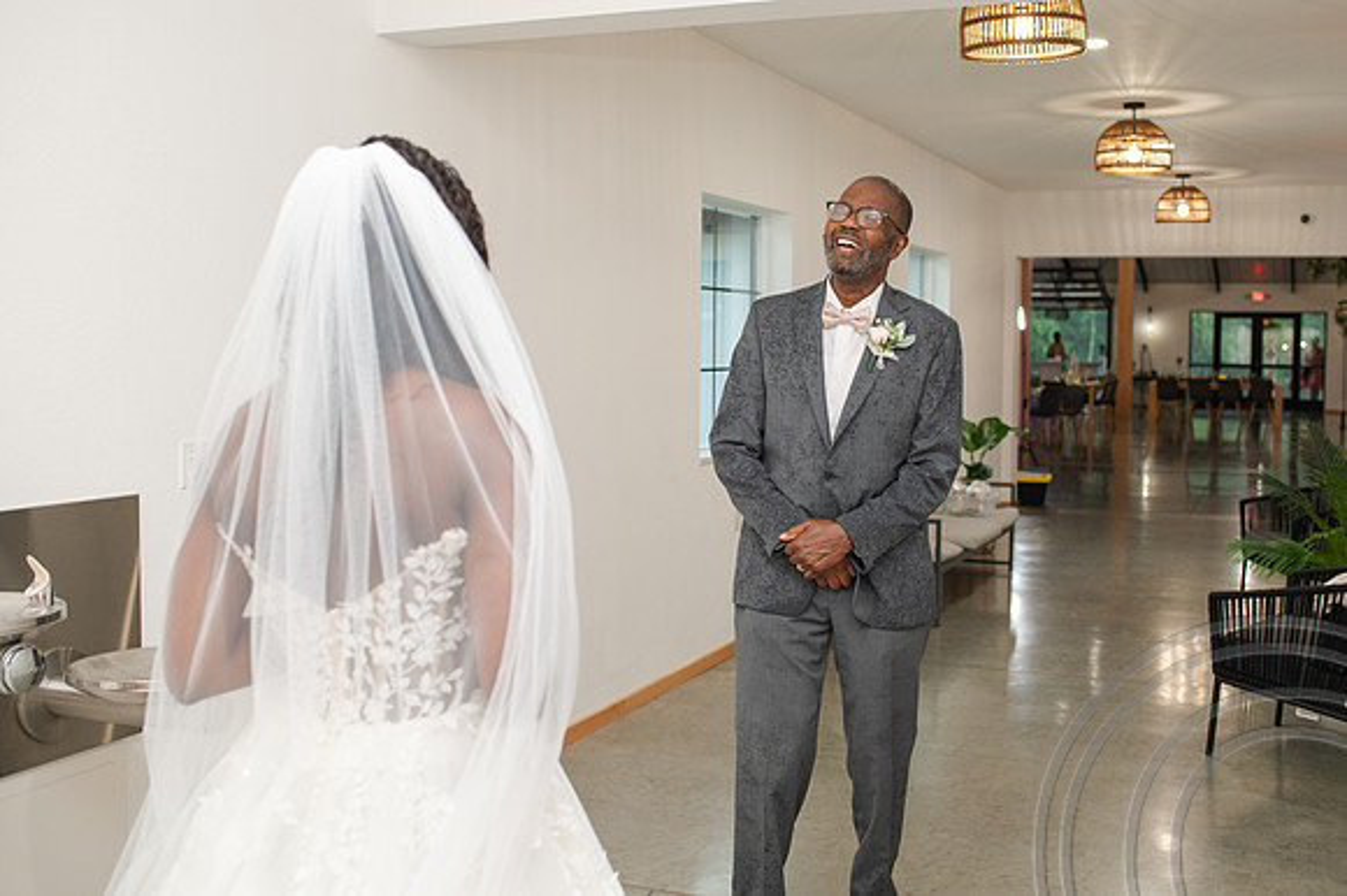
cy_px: 402
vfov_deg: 34.5
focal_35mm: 39
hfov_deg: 49.9
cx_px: 743
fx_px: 1444
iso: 800
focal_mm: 35
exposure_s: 1/200
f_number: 3.2
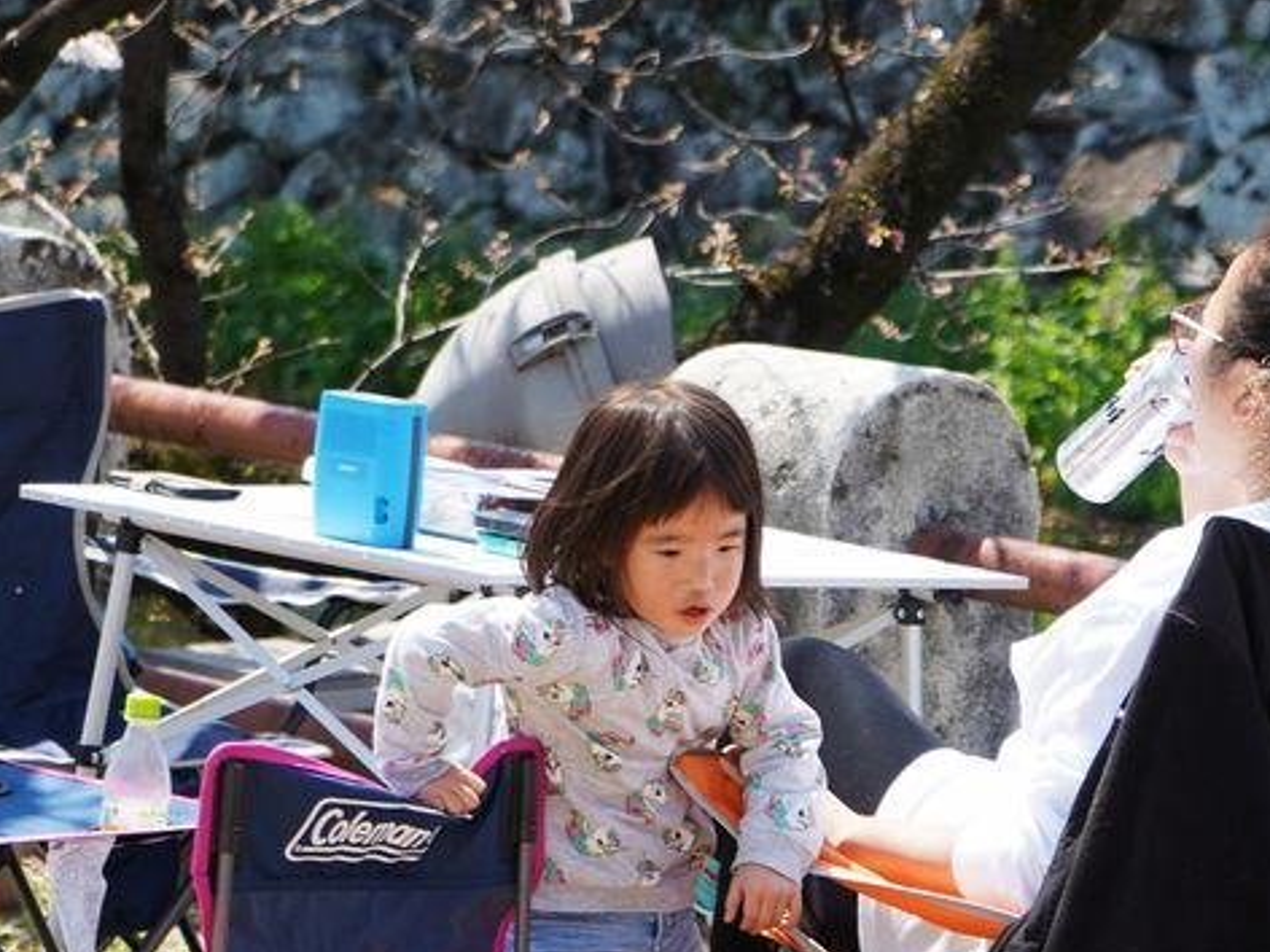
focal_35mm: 171
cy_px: 578
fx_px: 6274
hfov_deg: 11.5
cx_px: 1052
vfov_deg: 8.7
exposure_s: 1/160
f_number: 5.6
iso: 250
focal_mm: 70
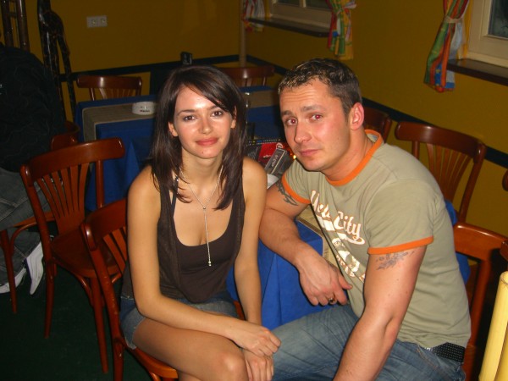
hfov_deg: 49.0
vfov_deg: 37.7
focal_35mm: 38
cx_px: 254
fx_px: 558
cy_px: 190
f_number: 2.8
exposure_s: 1/60
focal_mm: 7.9
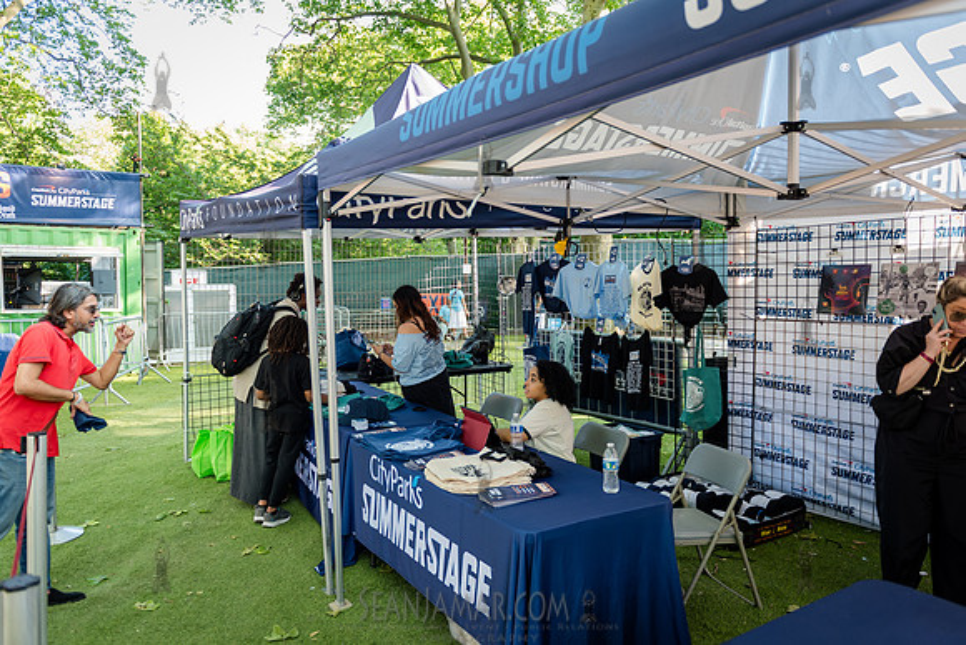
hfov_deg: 70.4
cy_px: 322
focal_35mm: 26
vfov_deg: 50.4
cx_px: 483
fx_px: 685
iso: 200
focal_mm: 24
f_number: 2.8
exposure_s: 1/80
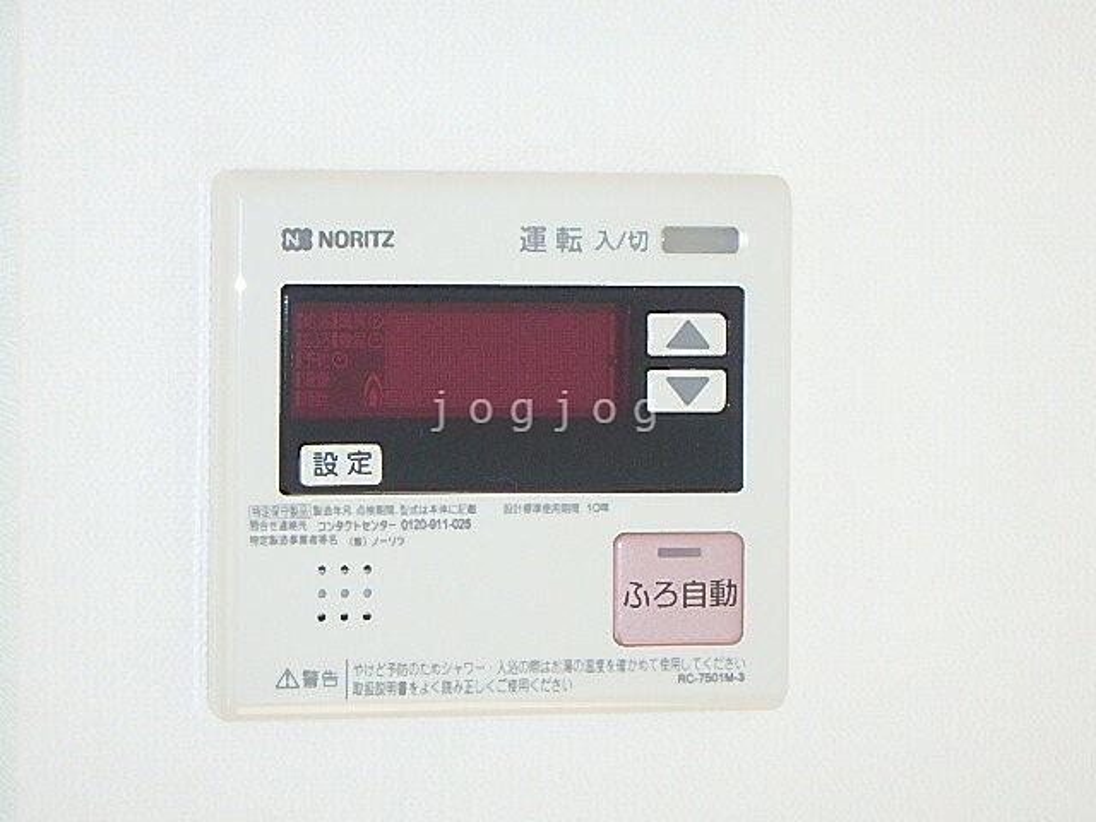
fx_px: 3324
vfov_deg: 14.1
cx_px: 548
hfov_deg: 18.7
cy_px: 411
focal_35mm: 105
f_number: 5.7
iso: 400
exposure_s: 1/60
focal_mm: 18.7
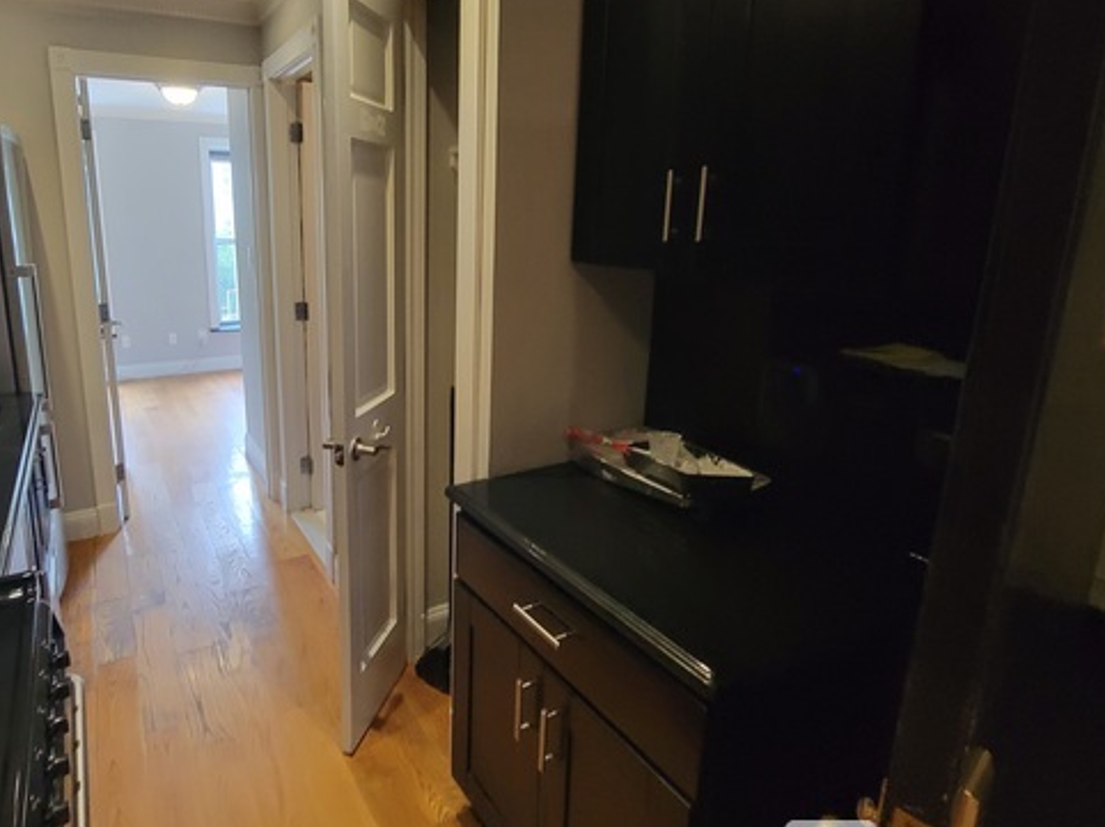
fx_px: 574
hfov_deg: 85.4
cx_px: 391
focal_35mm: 18
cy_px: 339
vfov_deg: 70.9
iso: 320
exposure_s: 1/30
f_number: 2.2
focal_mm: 2.2
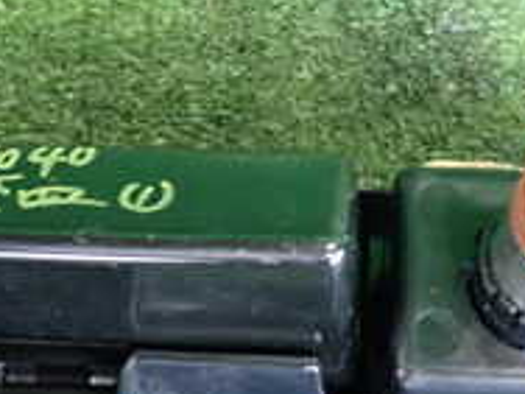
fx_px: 1456
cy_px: 238
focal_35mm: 96
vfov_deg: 15.4
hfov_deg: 20.4
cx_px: 240
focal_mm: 5.4
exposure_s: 1/30
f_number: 2.3
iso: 640
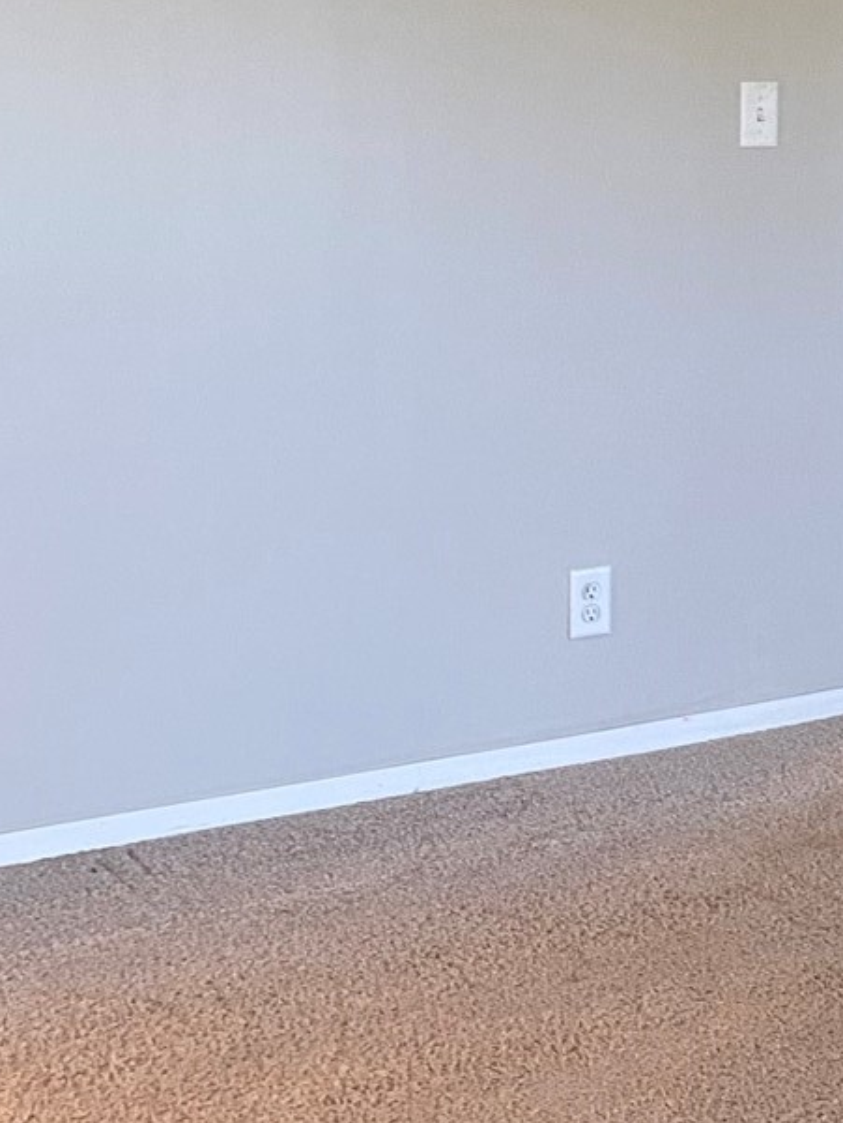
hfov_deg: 16.6
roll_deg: +0.4
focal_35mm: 83
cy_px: 131
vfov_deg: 23.0
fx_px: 2694
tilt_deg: -2.4
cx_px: 1166
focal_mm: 4.25
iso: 125
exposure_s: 1/60
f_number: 1.8
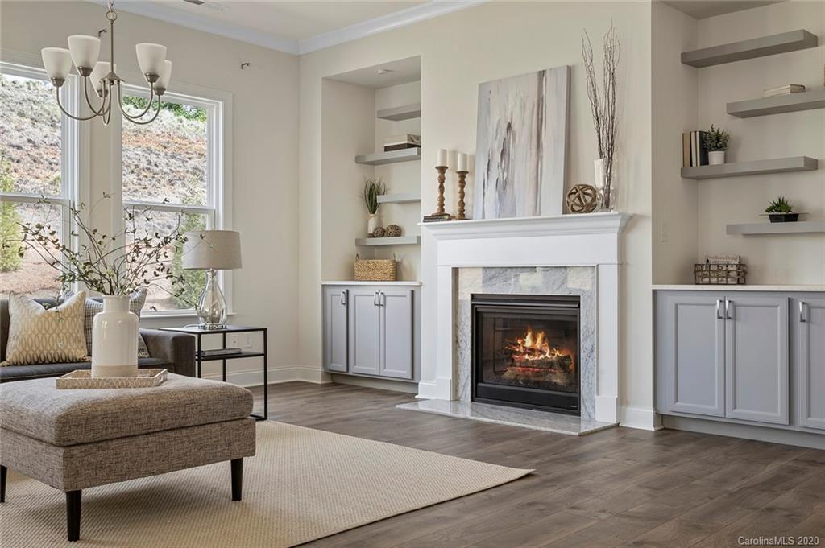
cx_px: 412
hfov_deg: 54.5
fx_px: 801
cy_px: 274
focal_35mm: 35
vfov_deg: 37.8
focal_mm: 35
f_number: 11
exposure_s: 1/4
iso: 250
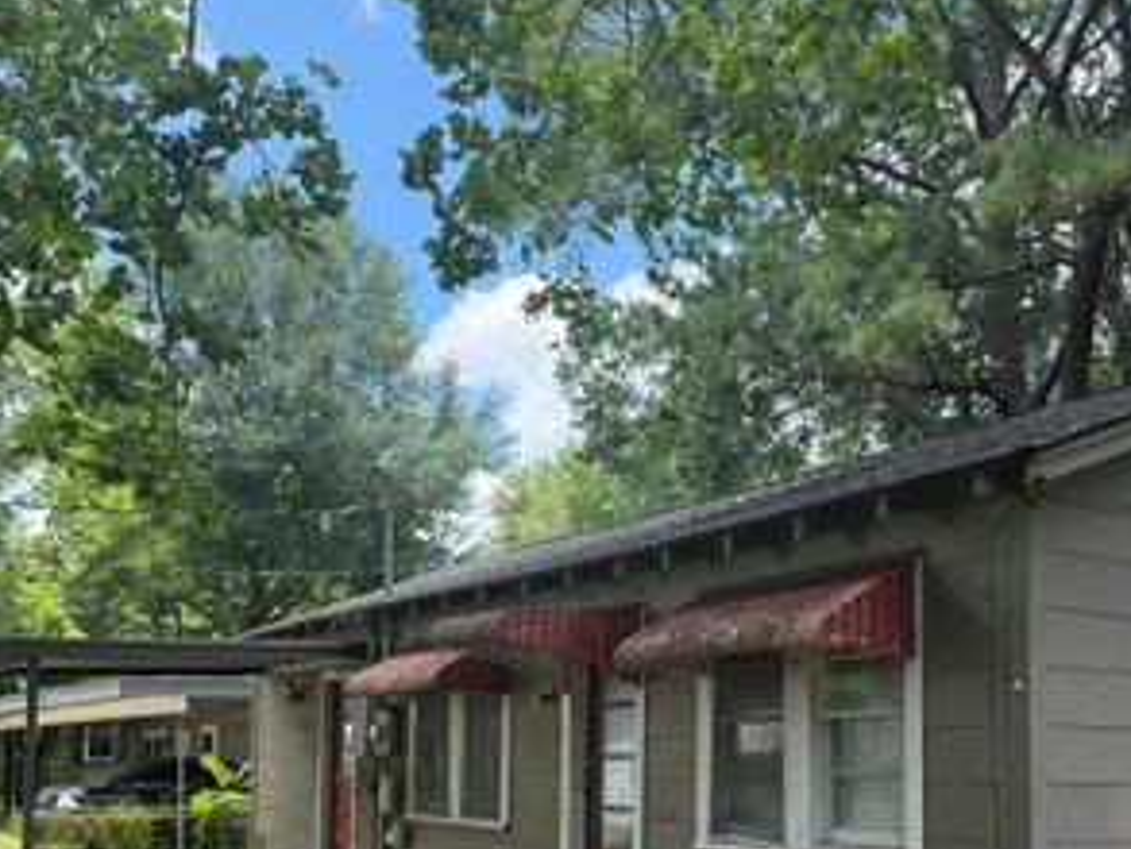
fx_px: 1340
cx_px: 591
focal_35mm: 41
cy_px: 677
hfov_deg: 45.7
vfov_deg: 34.1
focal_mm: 6.76
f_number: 1.78
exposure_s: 1/677
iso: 100
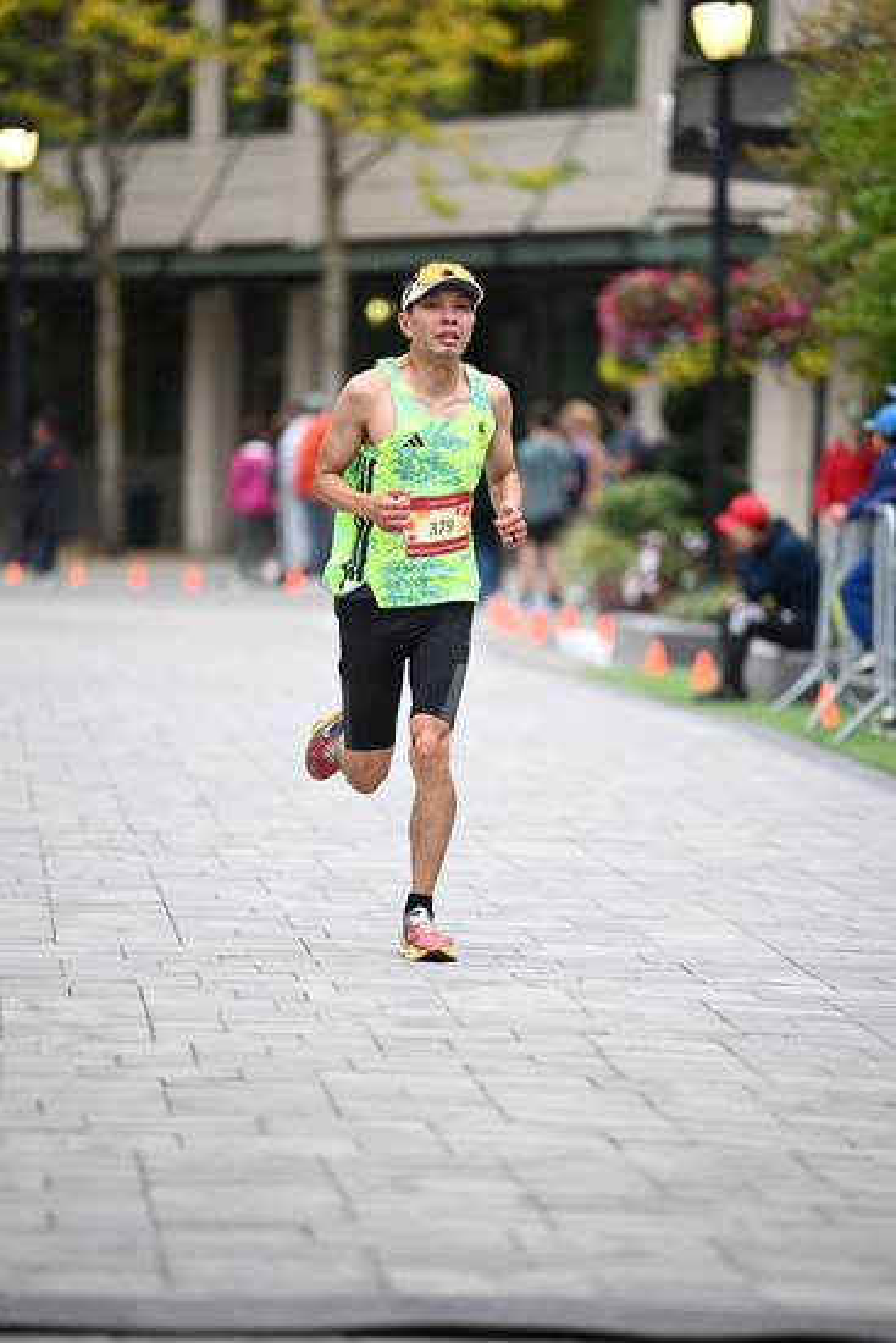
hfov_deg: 6.9
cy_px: 672
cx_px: 448
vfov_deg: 10.3
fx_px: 7461
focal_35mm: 200
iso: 1600
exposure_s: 1/1250
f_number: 2.8
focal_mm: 200
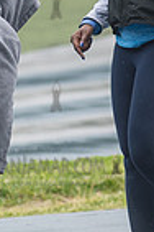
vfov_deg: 2.1
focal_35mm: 960
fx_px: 6160
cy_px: 3
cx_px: 97
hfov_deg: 1.4
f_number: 4
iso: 400
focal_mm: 200
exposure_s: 1/1250
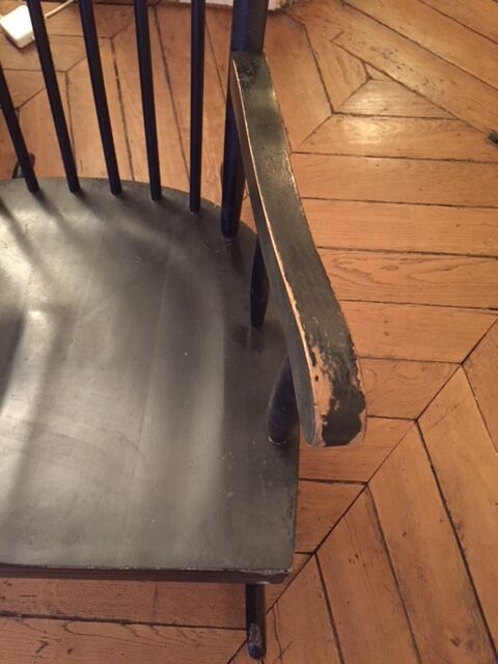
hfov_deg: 48.2
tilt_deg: -66.1
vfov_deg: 61.7
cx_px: 249
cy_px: 332
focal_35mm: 29
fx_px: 556
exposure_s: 1/17
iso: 640
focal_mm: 4.15
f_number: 2.2
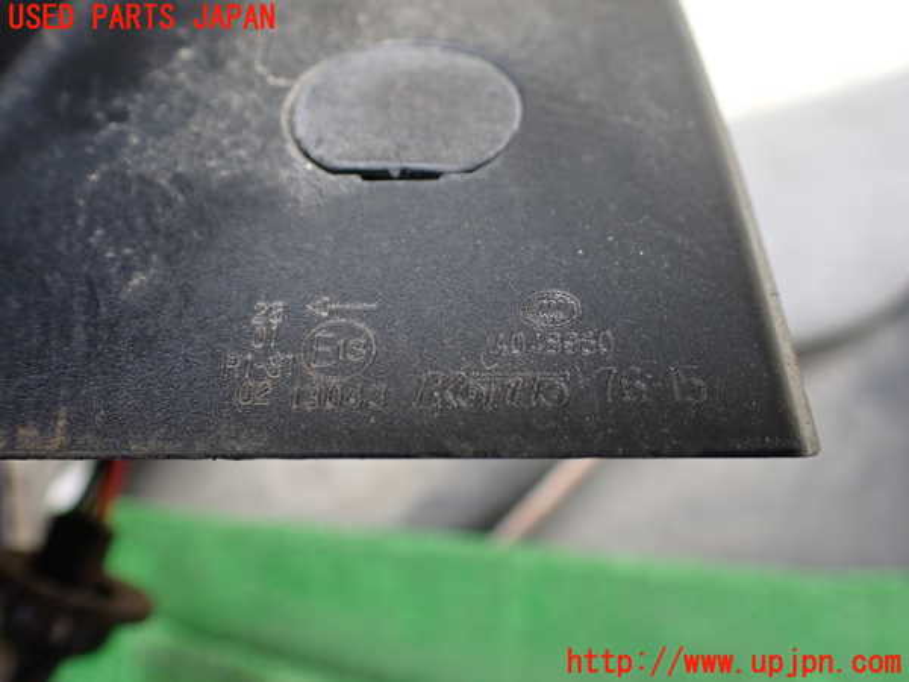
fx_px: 788
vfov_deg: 46.8
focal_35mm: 30
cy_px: 341
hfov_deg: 60.0
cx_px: 454
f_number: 2.3
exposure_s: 1/125
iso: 250
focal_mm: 5.4
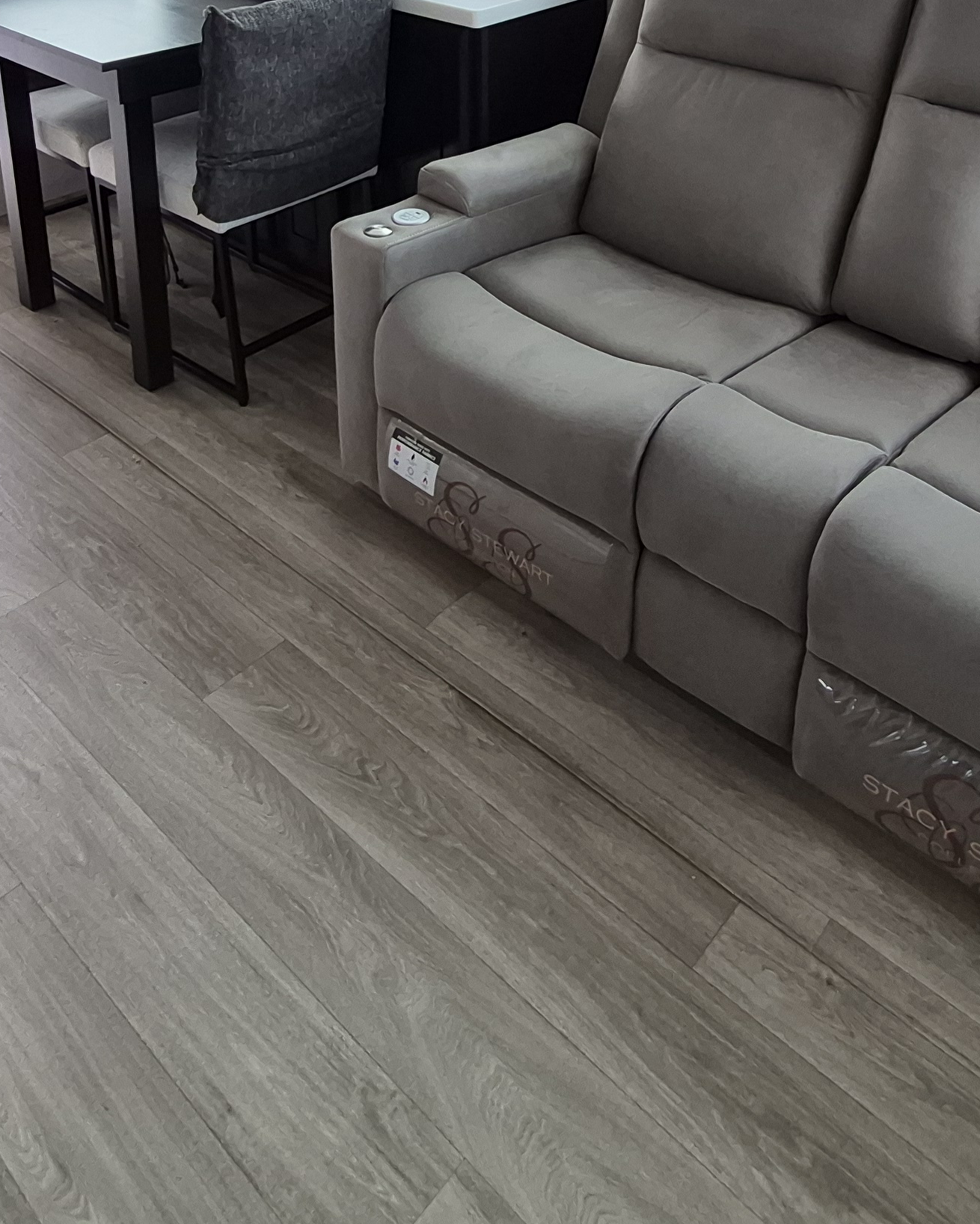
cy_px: 150
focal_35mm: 31
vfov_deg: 51.3
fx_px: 1124
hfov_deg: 47.1
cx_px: 474
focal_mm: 1.74
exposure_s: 1/60
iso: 64
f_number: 2.2
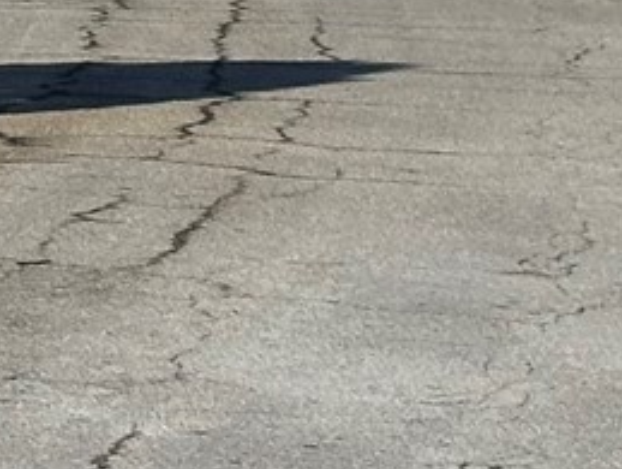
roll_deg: -0.7
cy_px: -690
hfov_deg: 6.5
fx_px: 5326
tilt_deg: +4.1
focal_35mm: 296
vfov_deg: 4.9
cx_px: -603
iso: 64
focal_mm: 6.86
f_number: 1.78
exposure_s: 1/7092
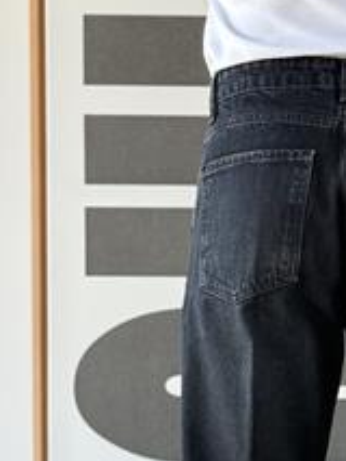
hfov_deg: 12.3
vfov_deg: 15.9
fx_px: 1598
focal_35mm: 120
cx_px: 322
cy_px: 518
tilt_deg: -1.1
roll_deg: -0.4
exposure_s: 1/122
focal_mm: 6.76
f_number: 1.78
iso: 64
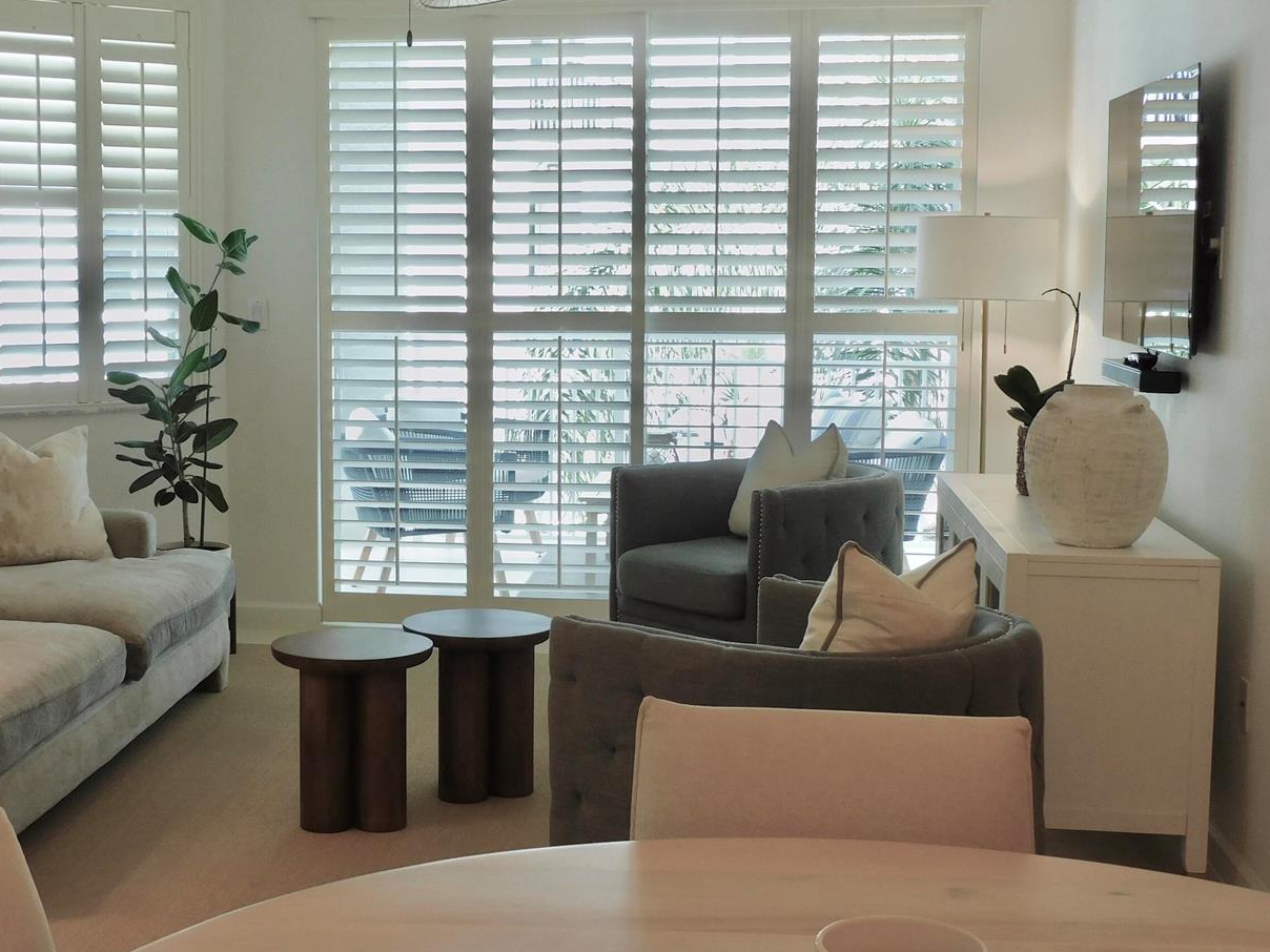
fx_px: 1944
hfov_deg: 35.9
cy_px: 446
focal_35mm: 53
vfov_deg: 27.5
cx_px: 441
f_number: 3.8
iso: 125
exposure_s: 1/30
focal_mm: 7.2
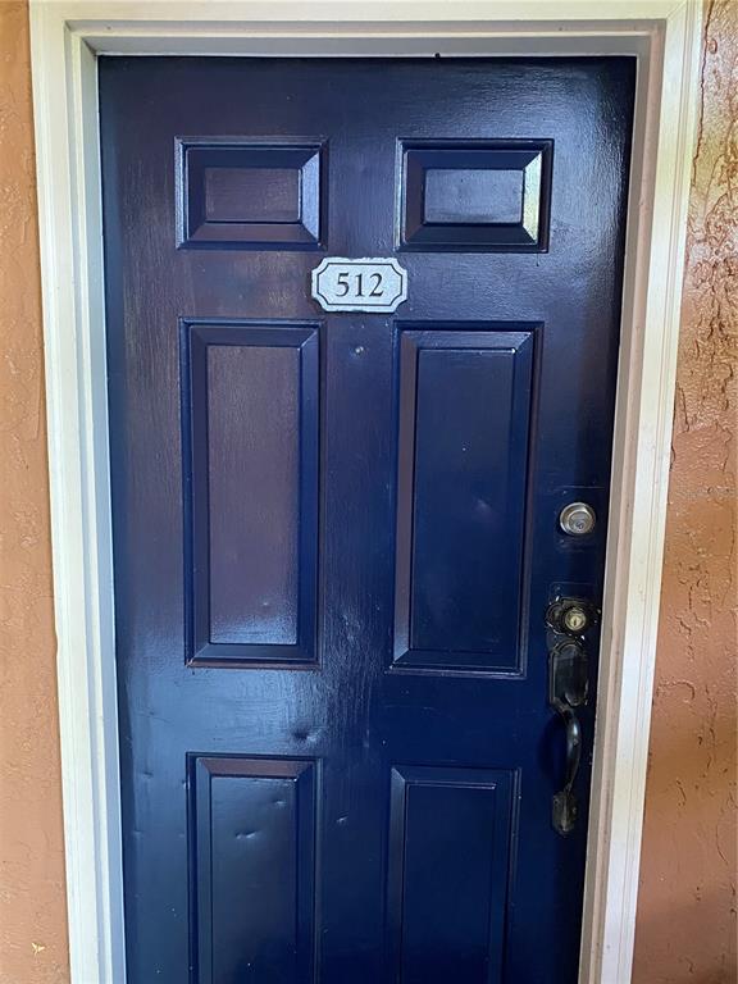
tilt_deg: -8.1
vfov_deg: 67.3
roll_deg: -0.2
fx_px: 739
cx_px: 369
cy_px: 492
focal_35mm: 26
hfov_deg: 53.1
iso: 800
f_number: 1.8
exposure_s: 1/30
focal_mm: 4.25
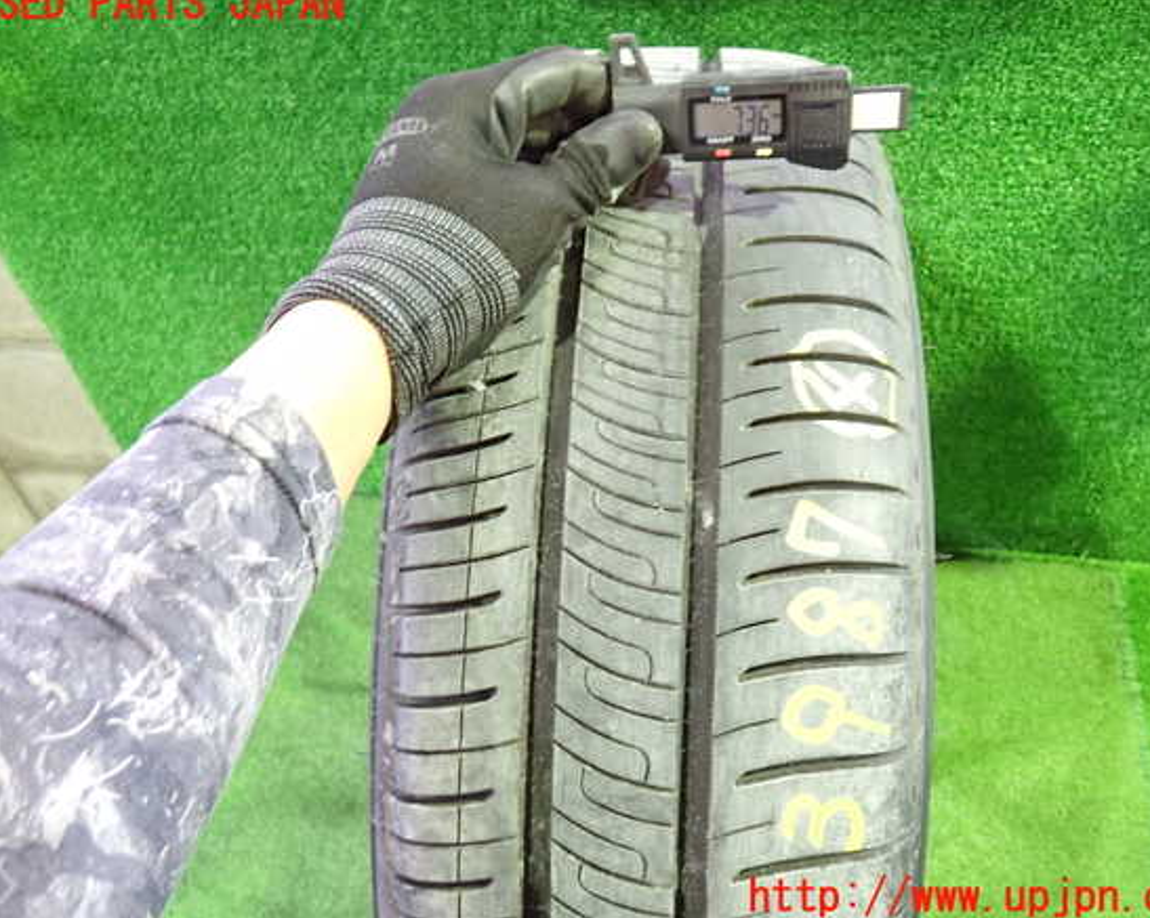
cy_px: 452
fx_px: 1021
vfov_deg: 48.5
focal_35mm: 30
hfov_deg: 58.8
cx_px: 593
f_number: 2.2
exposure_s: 1/20
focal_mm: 5.05
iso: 800
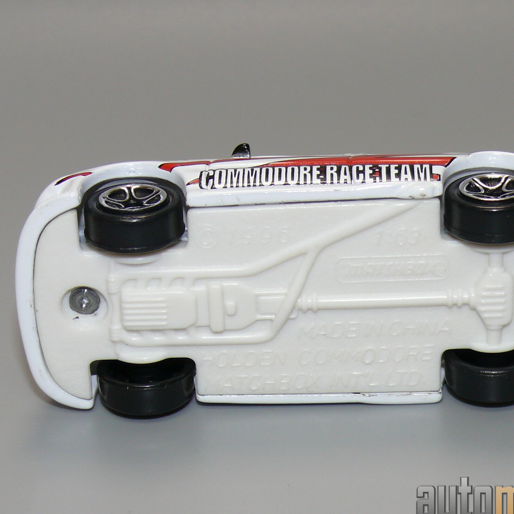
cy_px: 261
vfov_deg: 13.3
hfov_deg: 13.3
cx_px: 310
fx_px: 2201
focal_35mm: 131
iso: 100
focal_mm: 13.5
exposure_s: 1/30
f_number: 4
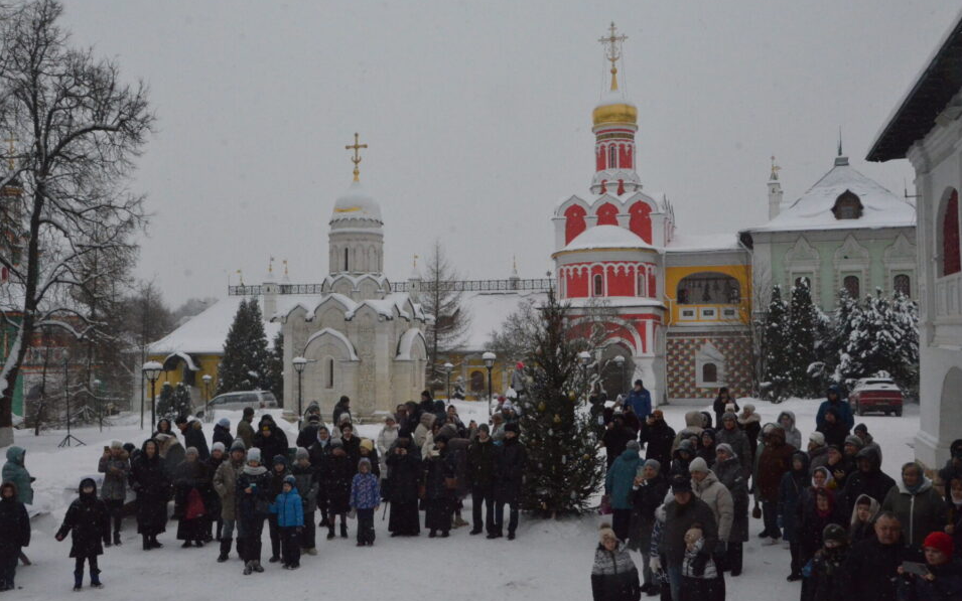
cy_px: 304
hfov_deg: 54.0
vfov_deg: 35.3
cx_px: 465
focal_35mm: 36
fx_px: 944
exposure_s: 1/640
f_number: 13
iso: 4500
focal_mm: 22
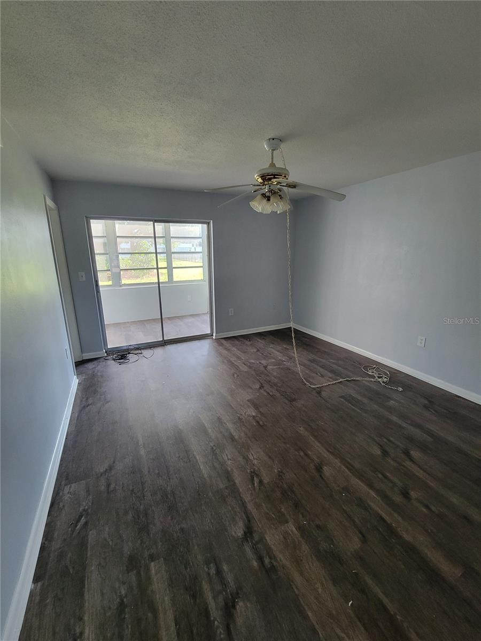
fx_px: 241
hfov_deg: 89.9
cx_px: 240
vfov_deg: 106.2
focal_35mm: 13
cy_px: 320
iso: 320
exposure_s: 1/60
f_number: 2.2
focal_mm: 2.2
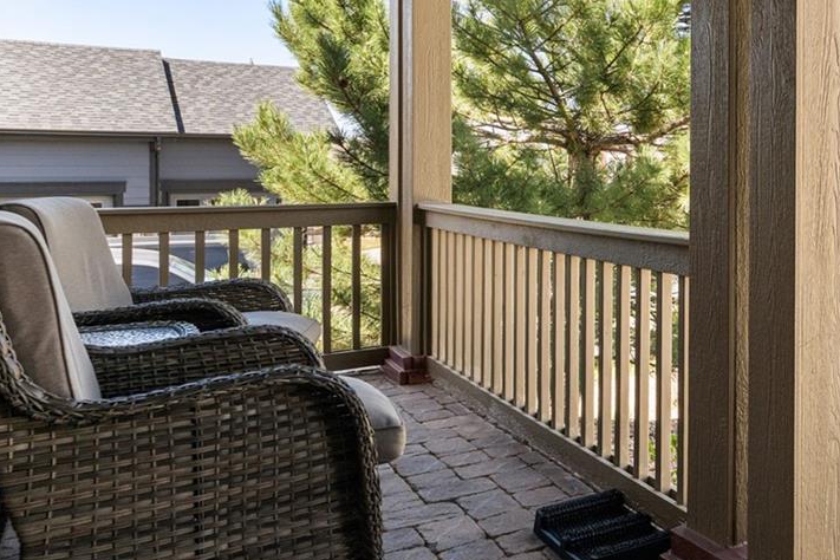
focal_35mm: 36
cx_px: 866
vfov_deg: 36.4
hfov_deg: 44.1
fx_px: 840
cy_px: 176
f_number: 8
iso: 500
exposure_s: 1/200
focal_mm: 16
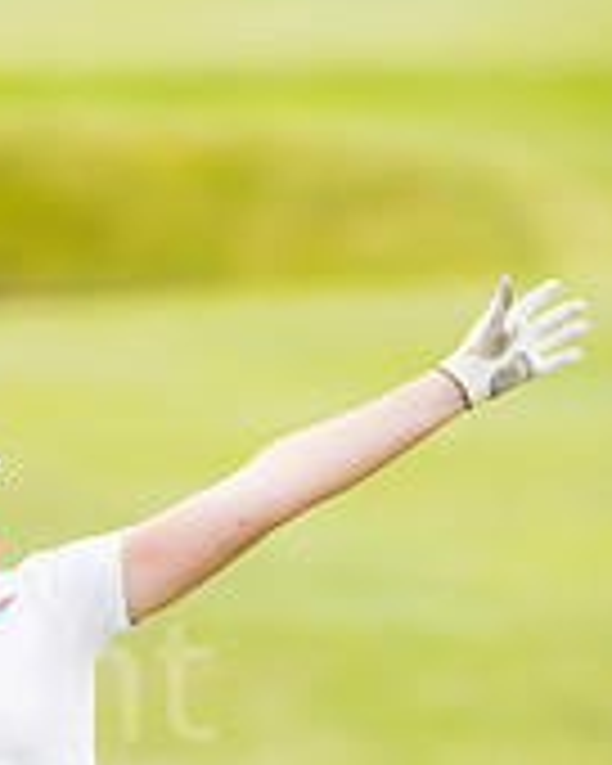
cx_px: -22
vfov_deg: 2.6
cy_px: 927
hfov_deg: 2.1
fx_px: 16890
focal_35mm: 746
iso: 800
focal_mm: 300
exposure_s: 1/2500
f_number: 5.6
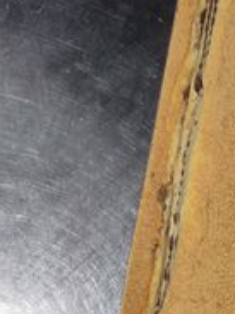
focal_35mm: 56
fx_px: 507
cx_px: 259
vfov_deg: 33.7
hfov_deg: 24.3
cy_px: 237
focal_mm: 5.59
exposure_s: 1/100
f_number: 1.88
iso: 75
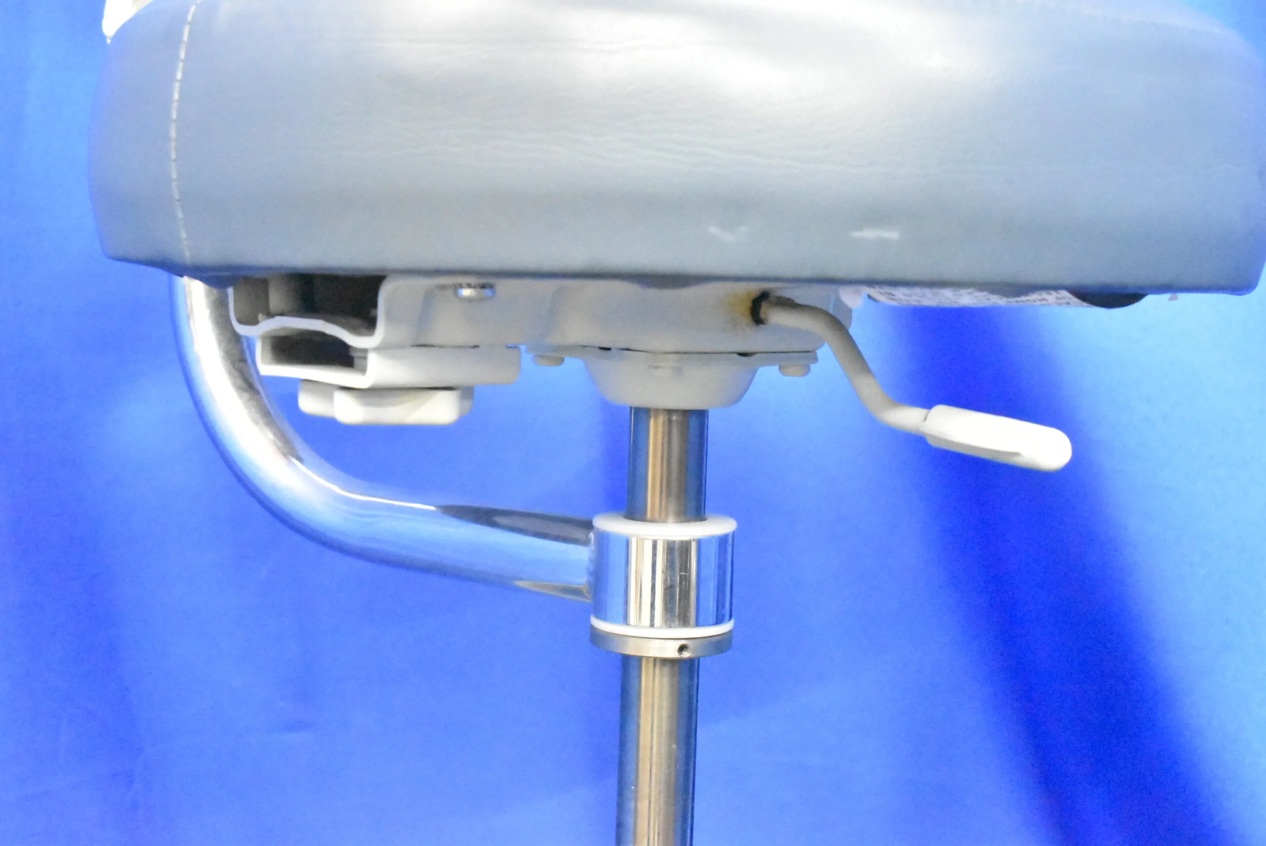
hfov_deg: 35.0
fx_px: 2006
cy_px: 423
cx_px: 633
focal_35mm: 57
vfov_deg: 23.8
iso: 25600
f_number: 8
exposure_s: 1/60
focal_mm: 38
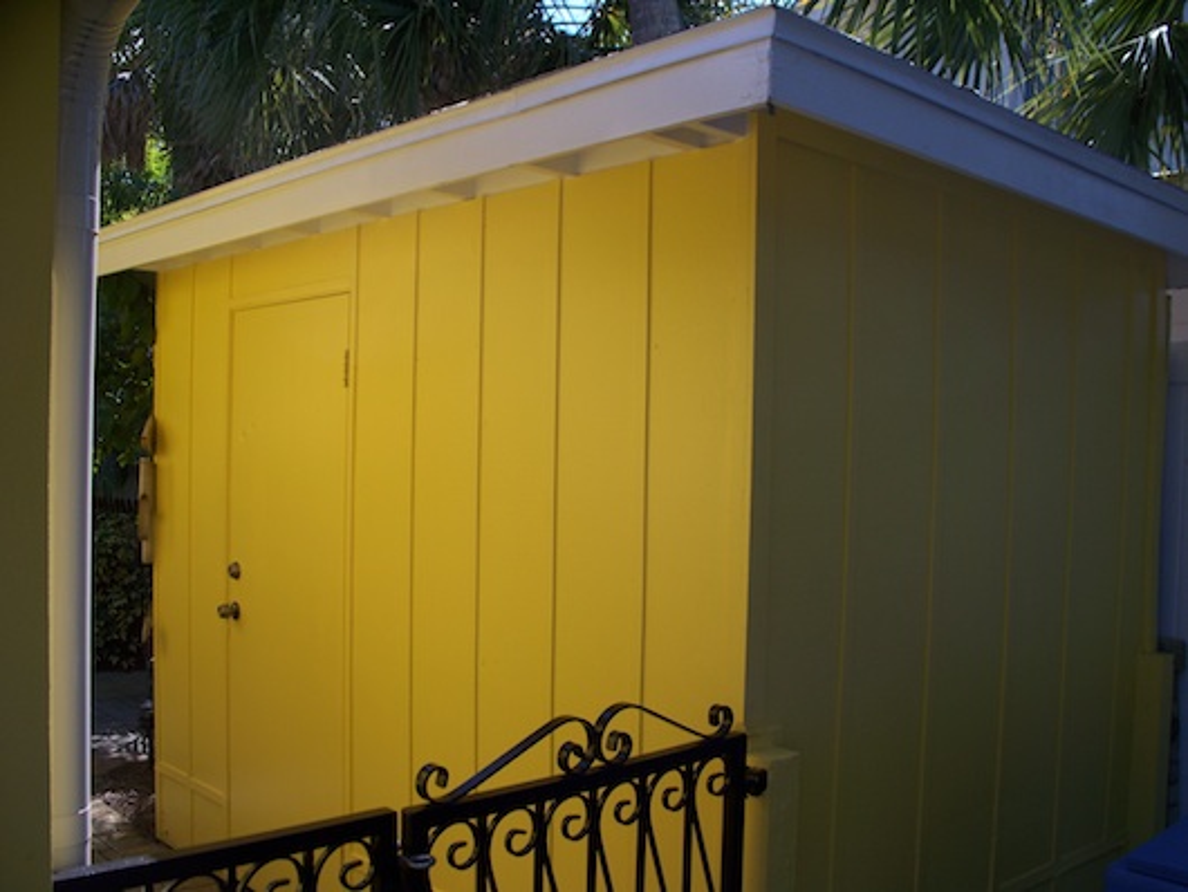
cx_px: 594
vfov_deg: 39.7
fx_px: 1236
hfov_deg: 51.3
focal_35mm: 36
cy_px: 446
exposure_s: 1/640
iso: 64
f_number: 2.8
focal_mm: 7.54
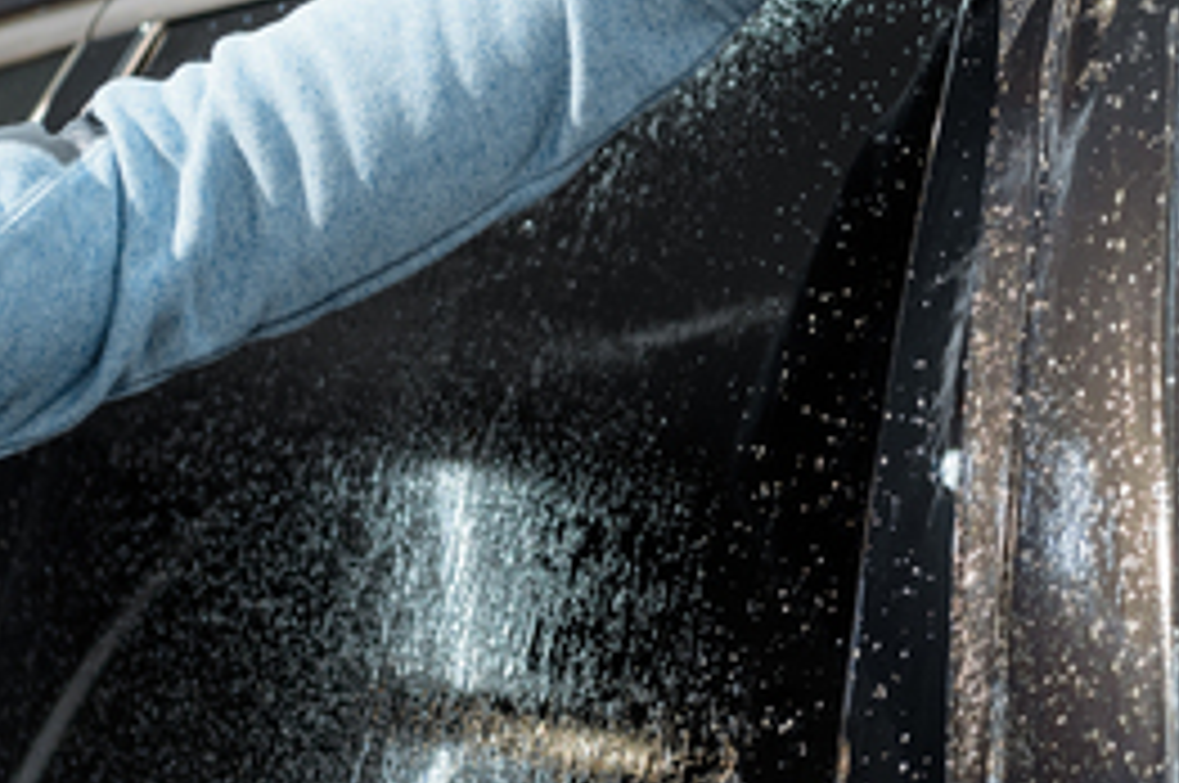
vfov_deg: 10.0
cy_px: 430
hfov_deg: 14.8
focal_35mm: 137
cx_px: 1048
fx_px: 4481
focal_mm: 35
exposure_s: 1/200
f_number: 2.2
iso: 500
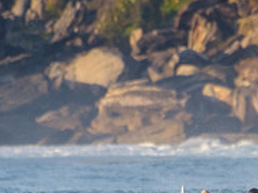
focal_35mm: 1801
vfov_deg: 0.8
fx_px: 13406
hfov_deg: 1.1
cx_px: 204
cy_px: 179
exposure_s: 1/2000
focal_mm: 500
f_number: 5.6
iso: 720
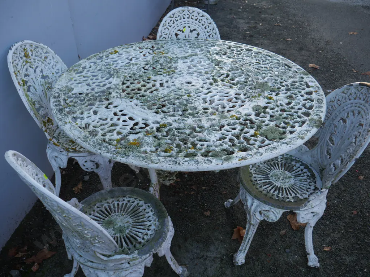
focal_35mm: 30
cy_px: 138
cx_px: 185
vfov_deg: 46.8
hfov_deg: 60.0
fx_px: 321
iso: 200
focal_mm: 15
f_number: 4.5
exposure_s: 1/125
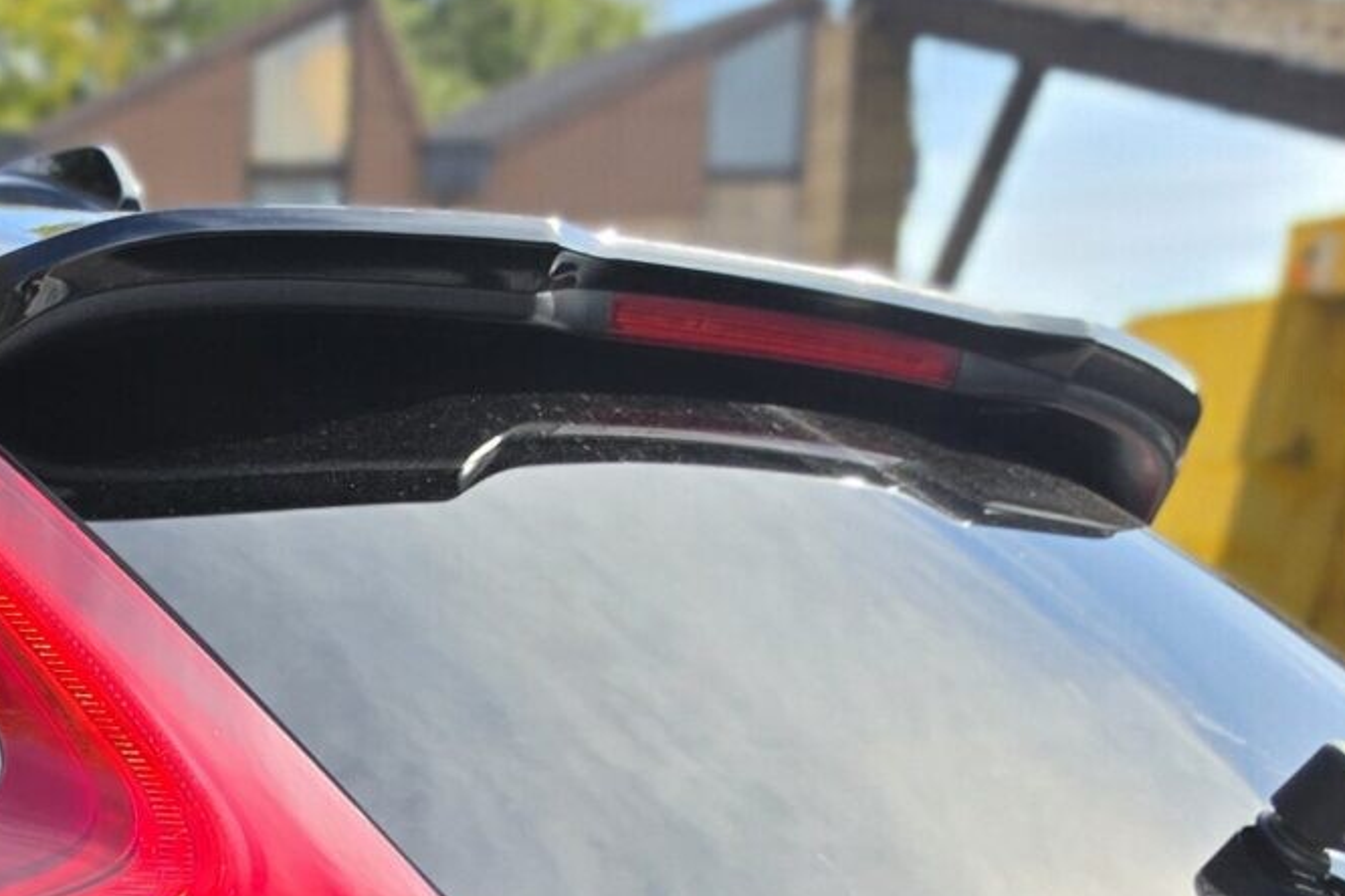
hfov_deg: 20.7
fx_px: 3437
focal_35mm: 92
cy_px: 1403
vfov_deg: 13.8
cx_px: -273
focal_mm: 6.5
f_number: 1.4
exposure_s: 1/4432
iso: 64
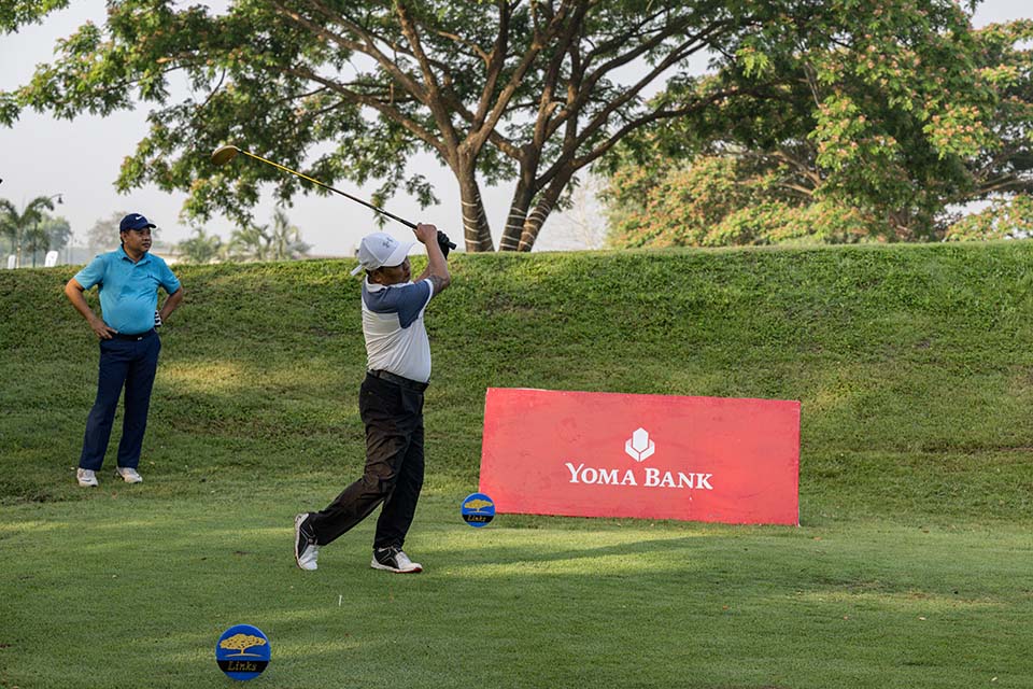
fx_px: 2008
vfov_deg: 19.5
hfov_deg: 28.8
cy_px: 344
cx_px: 516
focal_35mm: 70
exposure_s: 1/2500
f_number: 5.6
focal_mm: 70
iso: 2500
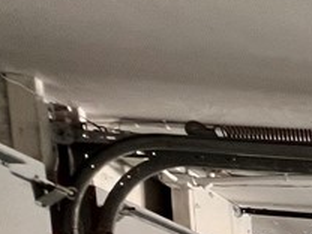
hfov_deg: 19.3
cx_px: 609
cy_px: 458
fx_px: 577
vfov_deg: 17.2
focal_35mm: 64
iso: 160
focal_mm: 1.57
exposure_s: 1/99
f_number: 1.8
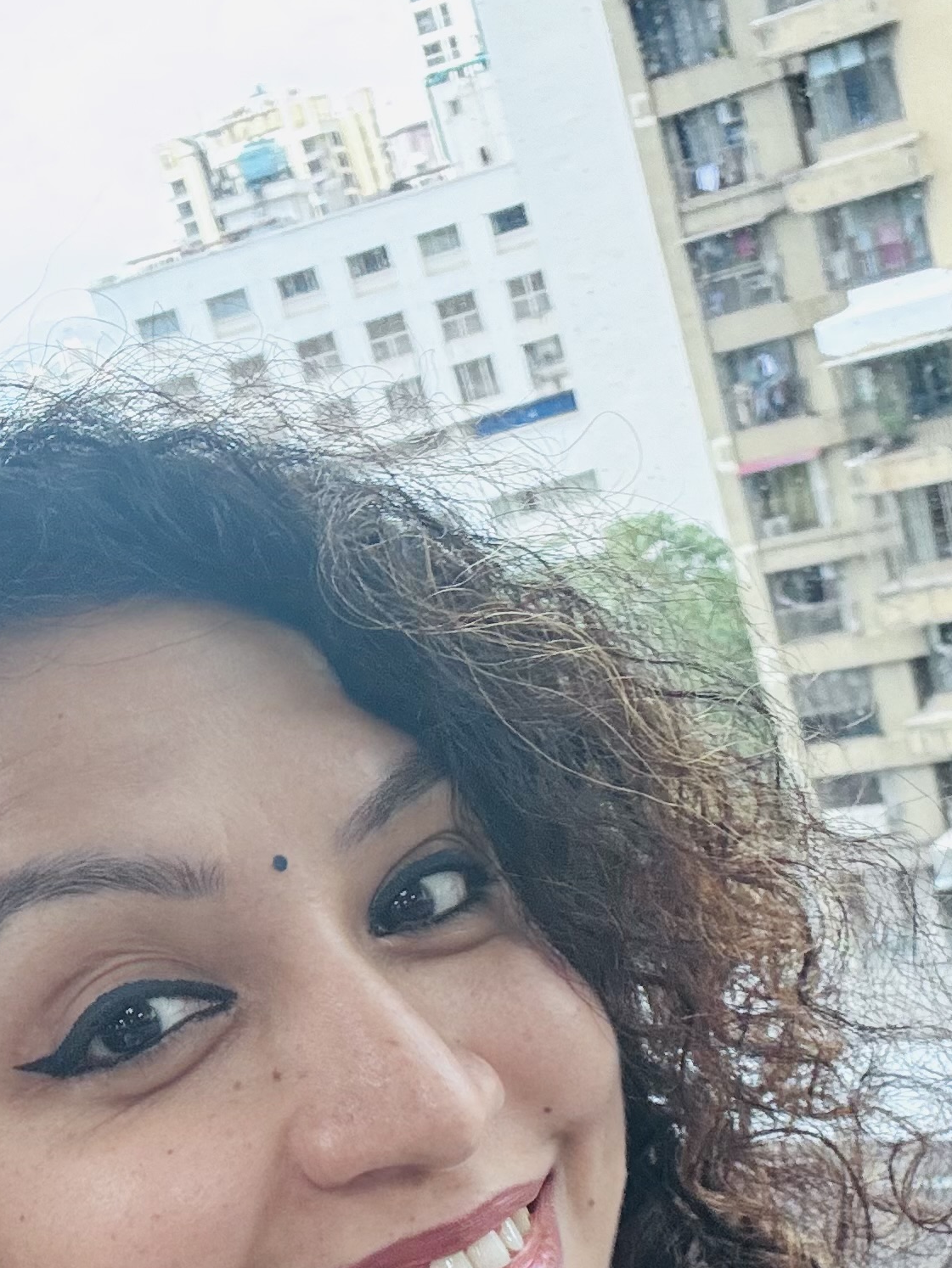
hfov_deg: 23.6
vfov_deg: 30.2
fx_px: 2273
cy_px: 1071
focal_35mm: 62
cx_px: 531
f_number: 1.9
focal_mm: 2.69
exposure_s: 1/50
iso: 64
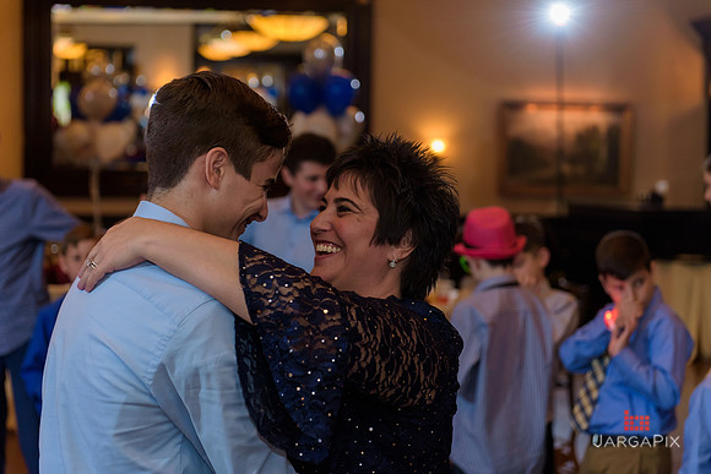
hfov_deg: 28.8
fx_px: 1383
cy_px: 237
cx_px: 356
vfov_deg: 19.5
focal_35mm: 70
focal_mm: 70
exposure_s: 1/125
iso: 1250
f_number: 3.2
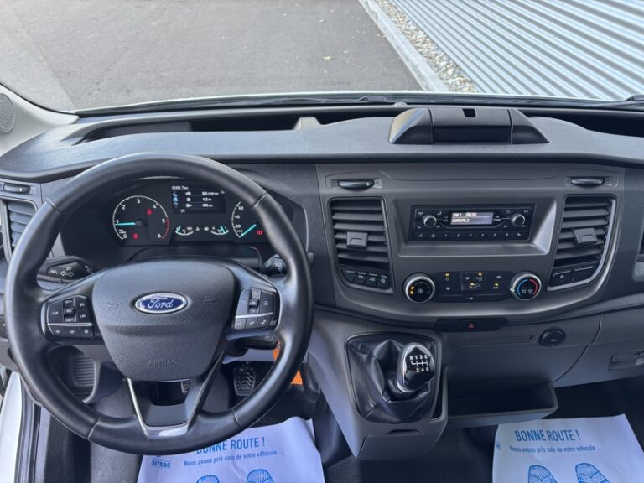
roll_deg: -1.8
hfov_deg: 67.3
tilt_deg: -36.6
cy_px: 242
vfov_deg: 53.1
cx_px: 322
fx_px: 484
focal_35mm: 26
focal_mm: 5.96
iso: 125
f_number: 1.6
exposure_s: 1/114
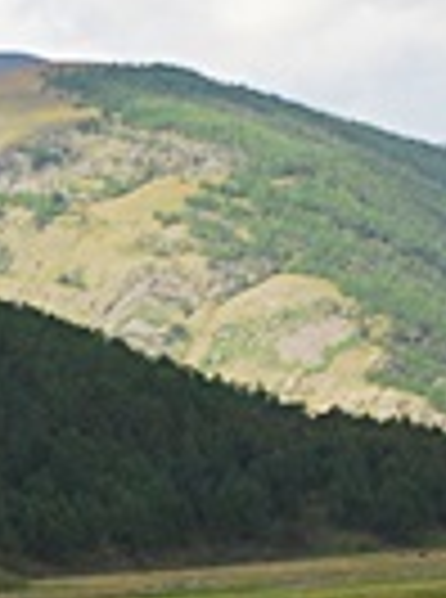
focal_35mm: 453
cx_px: -54
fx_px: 7820
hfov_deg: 3.3
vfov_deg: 4.4
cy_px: 940
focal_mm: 52
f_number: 5.6
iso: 400
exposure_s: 1/800
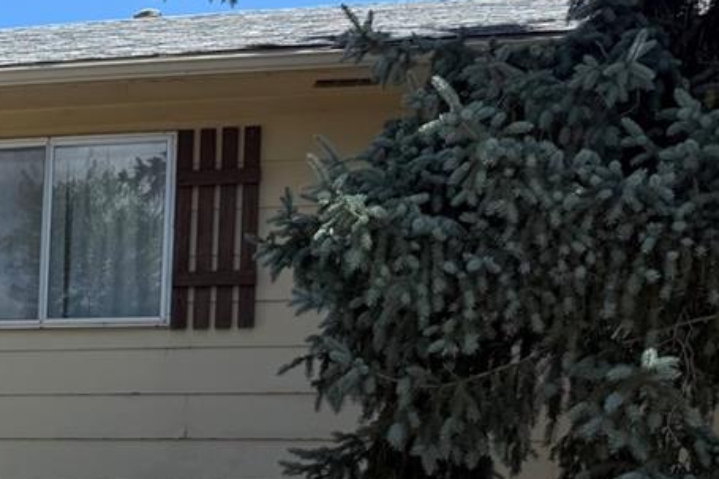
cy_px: 583
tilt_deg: -3.3
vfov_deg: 16.5
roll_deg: -0.8
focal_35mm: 79
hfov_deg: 21.5
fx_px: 1577
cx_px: -365
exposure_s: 1/2370
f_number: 1.78
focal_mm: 6.76
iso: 80
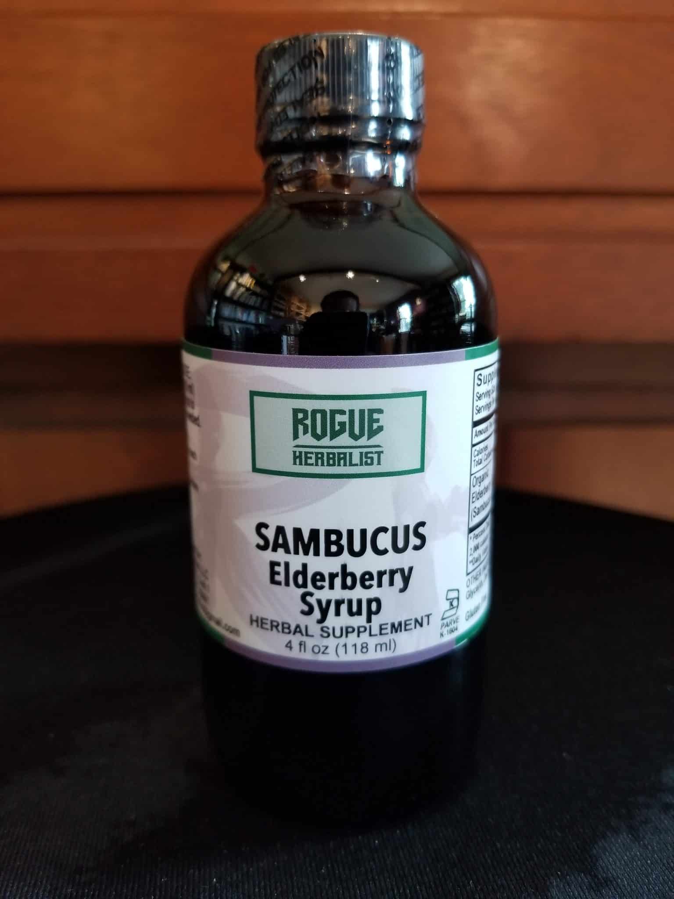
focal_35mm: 26
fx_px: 675
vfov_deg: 67.3
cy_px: 450
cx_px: 337
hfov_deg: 53.1
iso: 200
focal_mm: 4.25
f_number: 1.7
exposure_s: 1/24
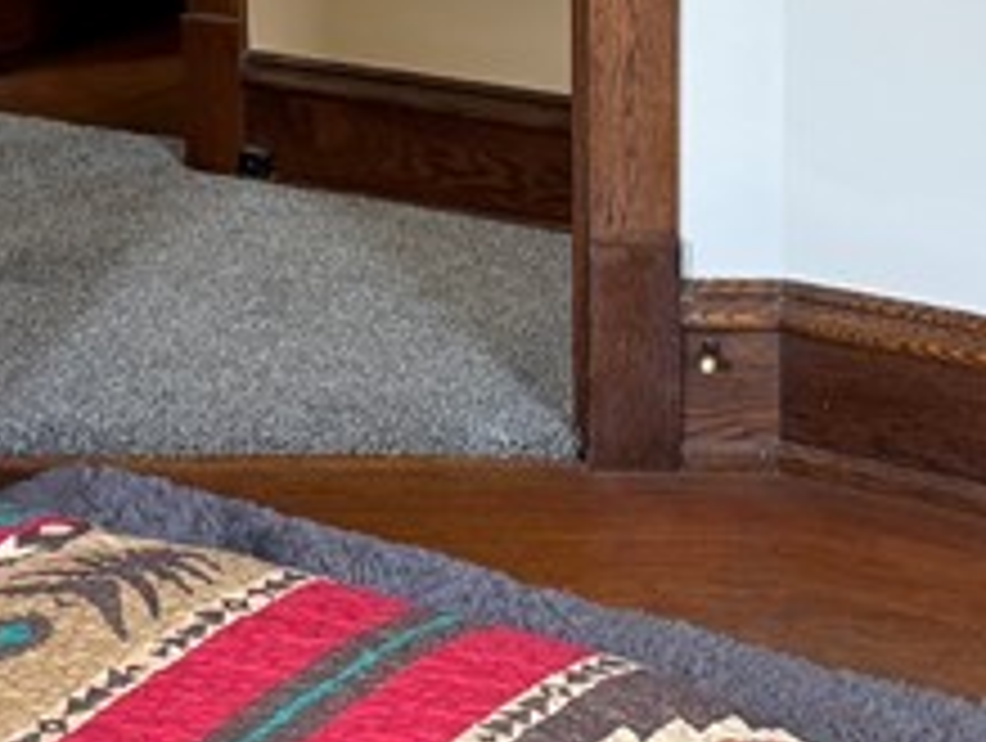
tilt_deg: -11.0
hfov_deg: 17.5
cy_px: -58
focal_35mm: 112
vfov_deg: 13.0
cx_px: 347
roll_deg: +0.6
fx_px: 3195
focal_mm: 6.76
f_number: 1.78
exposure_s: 1/60
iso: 200
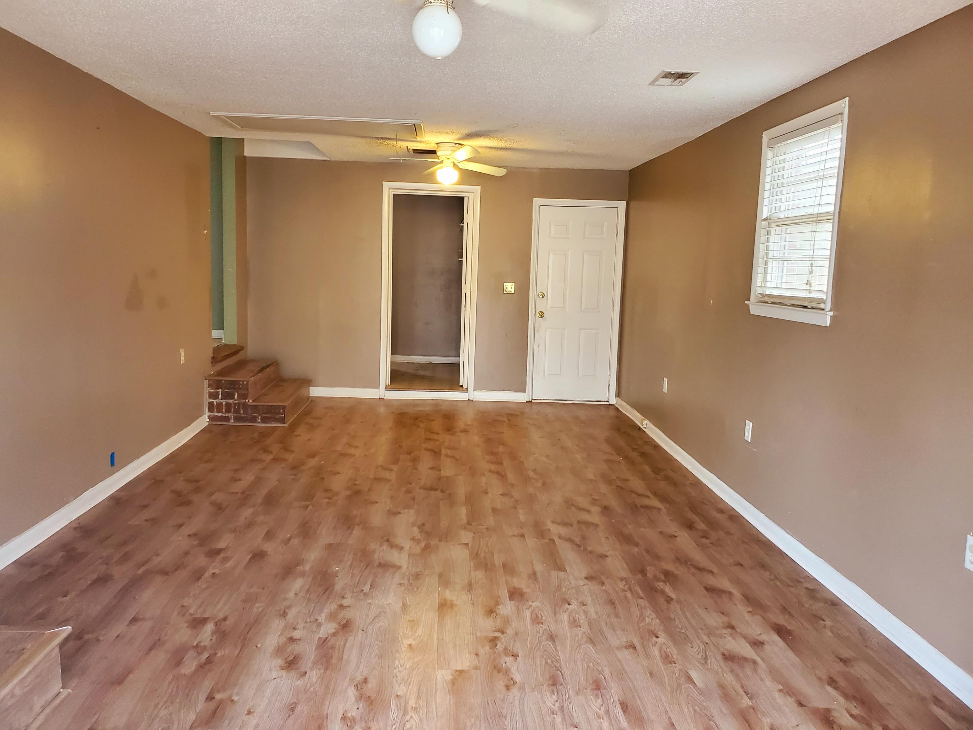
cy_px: 365
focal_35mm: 26
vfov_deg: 53.1
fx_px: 731
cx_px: 486
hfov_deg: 67.3
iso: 500
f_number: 2.4
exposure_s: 1/39
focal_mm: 4.3
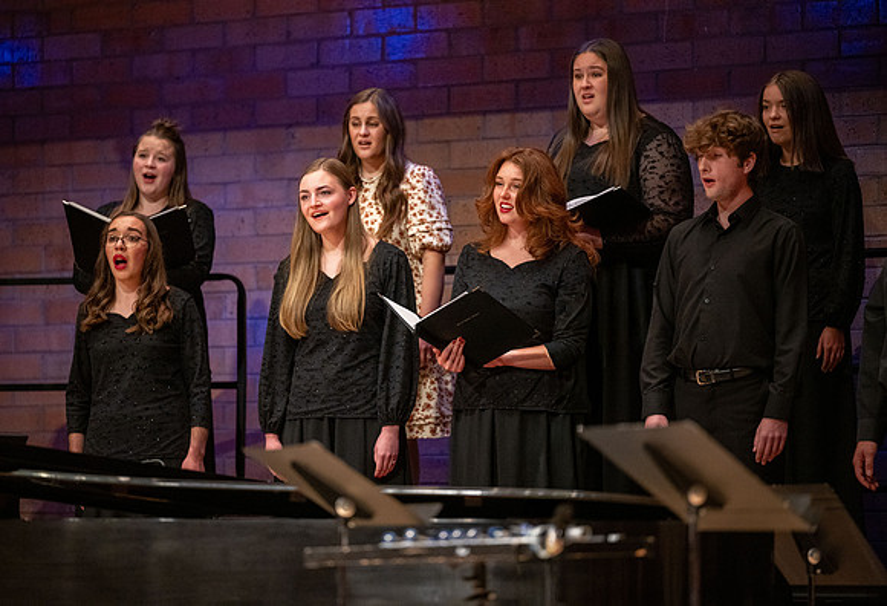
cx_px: 433
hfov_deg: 10.0
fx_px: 5044
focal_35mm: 203
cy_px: 303
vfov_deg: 6.9
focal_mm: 200
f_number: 2.8
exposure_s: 1/500
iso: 3200
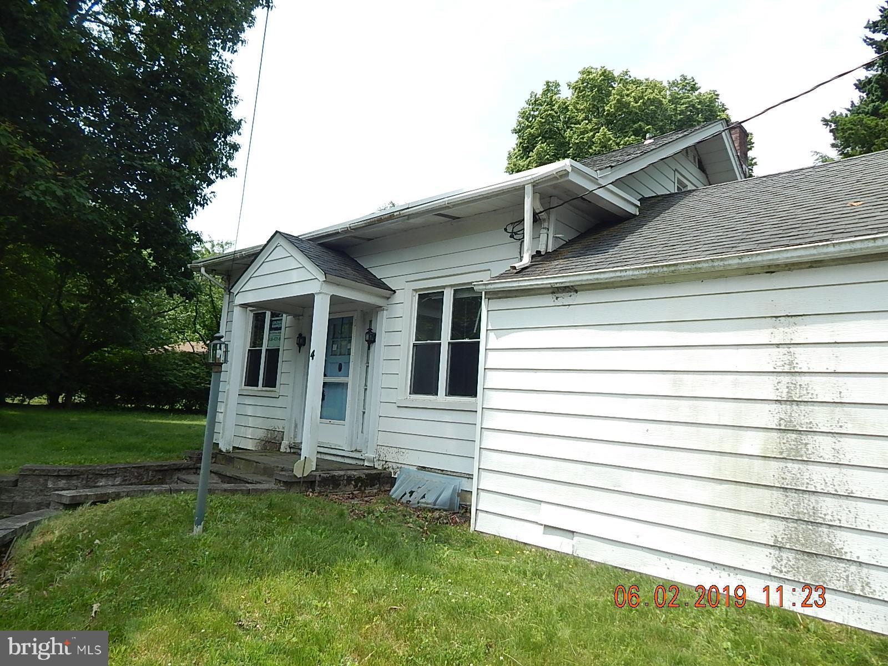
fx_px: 590
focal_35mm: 23
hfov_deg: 73.9
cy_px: 333
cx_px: 444
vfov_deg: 58.9
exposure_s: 1/1000
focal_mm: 4
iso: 125
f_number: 3
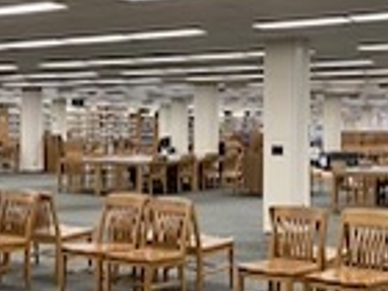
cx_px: 294
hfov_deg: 29.3
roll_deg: -0.8
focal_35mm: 65
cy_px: 154
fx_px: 729
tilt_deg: -2.4
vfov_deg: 22.6
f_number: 1.8
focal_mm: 4.25
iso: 80
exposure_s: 1/60
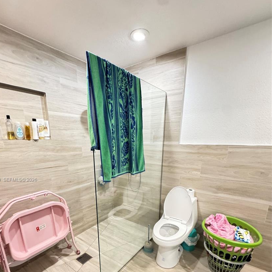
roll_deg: -0.5
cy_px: 180
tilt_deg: -15.0
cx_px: 124
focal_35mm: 18
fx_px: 160
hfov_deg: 80.5
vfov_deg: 78.3
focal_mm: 2.22
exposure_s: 1/60
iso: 800
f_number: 2.2
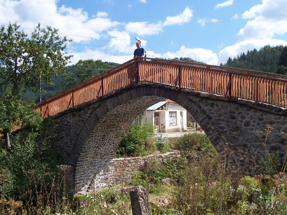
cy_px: 108
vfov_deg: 34.3
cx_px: 144
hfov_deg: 44.8
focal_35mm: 42
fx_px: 348
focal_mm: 7
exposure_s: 1/350
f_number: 5.6
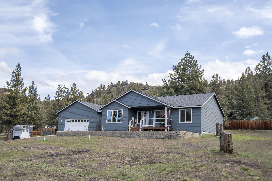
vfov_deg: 37.9
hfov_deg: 54.4
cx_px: 136
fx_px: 265
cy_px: 90
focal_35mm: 35
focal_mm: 35
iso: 200
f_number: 11
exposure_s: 1/320
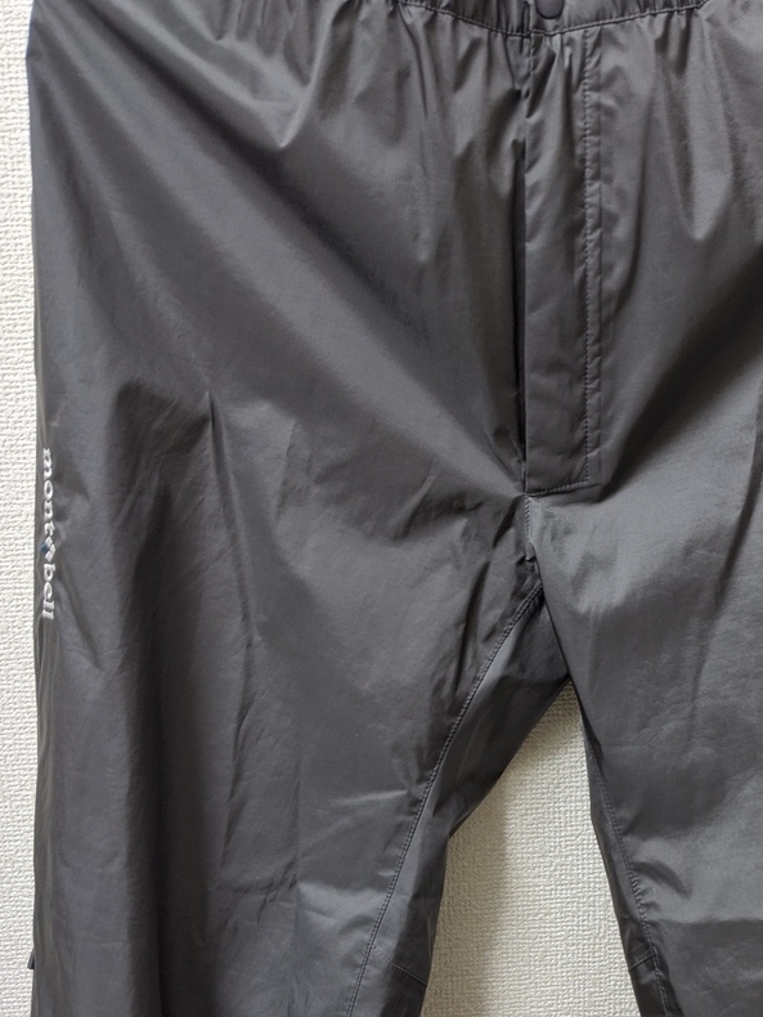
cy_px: 716
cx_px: 561
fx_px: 1204
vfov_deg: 44.7
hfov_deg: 34.5
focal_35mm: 41
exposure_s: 1/23.8
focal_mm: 4.38
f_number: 1.73
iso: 68
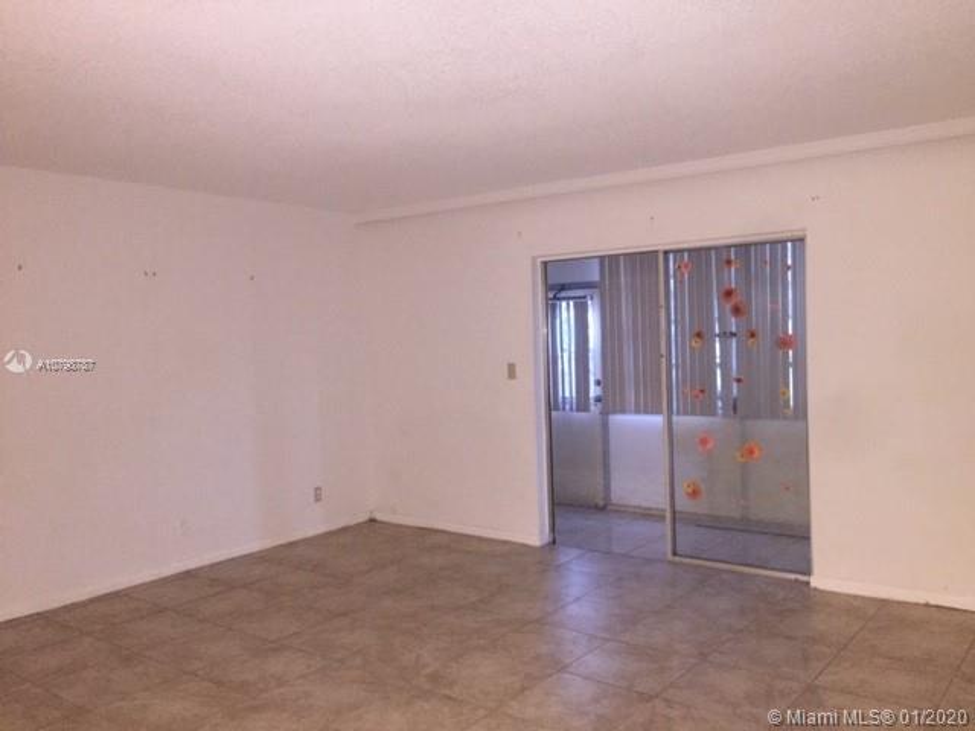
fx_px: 817
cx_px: 488
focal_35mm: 29
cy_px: 366
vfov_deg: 48.2
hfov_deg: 61.7
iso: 320
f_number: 2.2
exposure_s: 1/16
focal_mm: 4.15
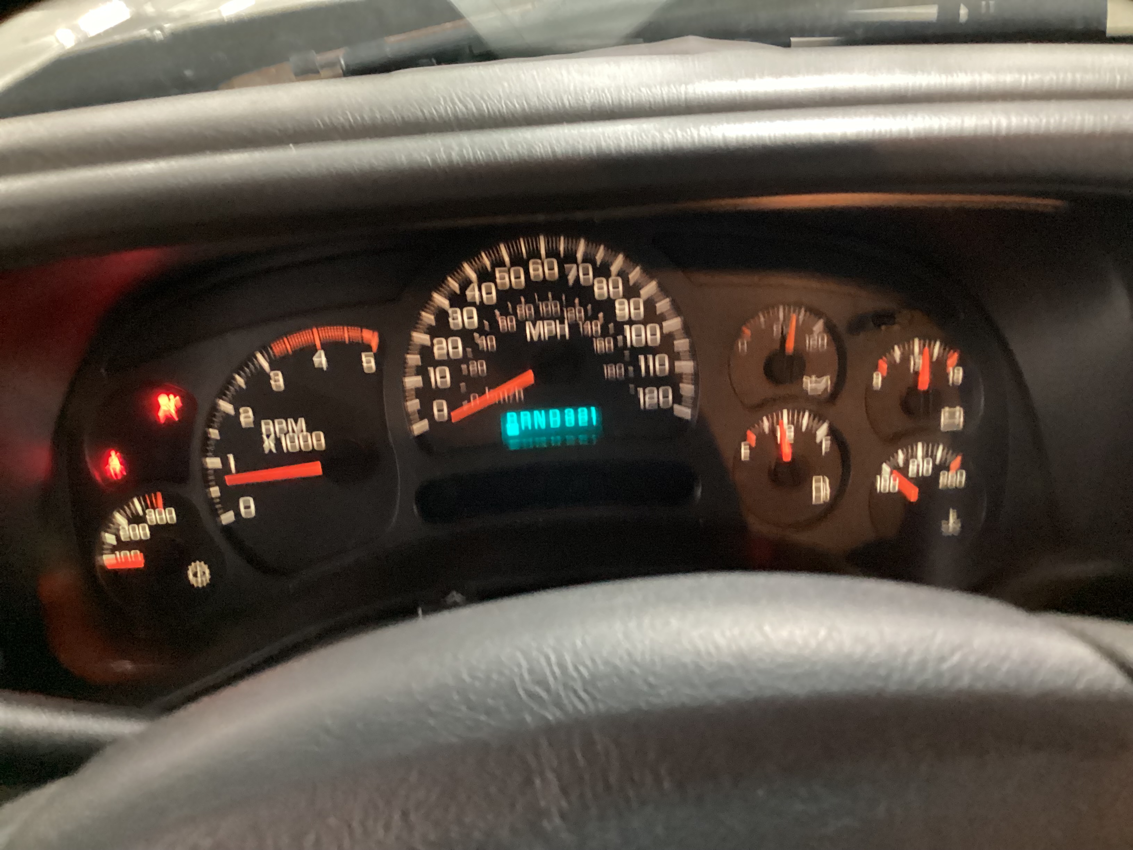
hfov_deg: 58.4
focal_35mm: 31
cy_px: 425
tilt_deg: -32.2
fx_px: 1015
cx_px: 566
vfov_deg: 45.4
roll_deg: -2.6
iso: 800
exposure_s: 1/17
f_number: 2.4
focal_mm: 3.3
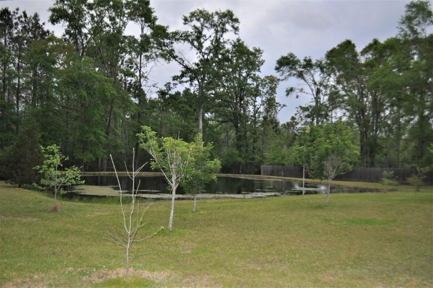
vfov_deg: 34.1
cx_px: 216
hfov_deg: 49.6
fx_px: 468
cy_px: 144
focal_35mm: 39
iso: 800
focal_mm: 26
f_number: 4.2
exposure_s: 1/60
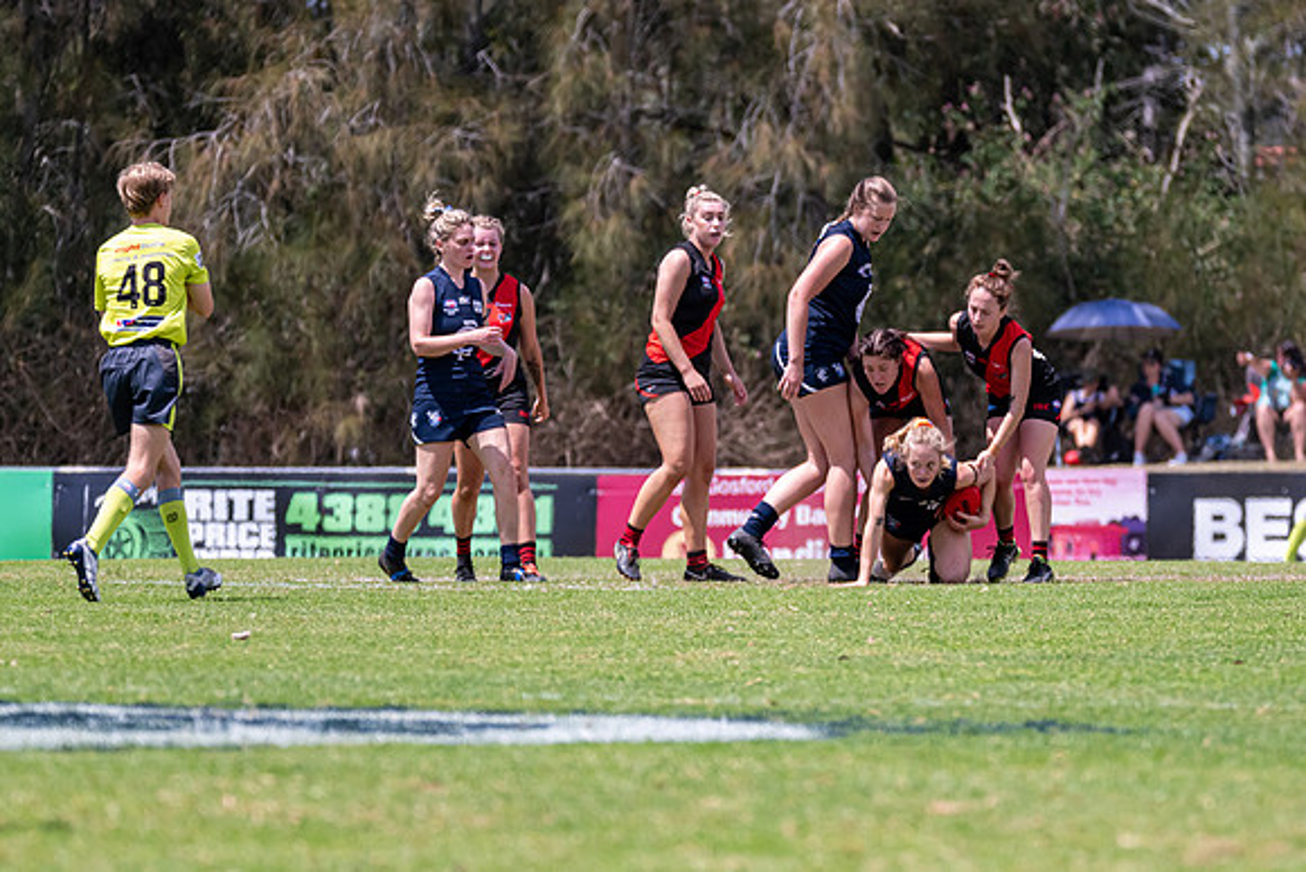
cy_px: 382
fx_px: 15635
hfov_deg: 4.8
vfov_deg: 3.2
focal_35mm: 431
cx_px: 863
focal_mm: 300
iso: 800
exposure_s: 1/2500
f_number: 6.3
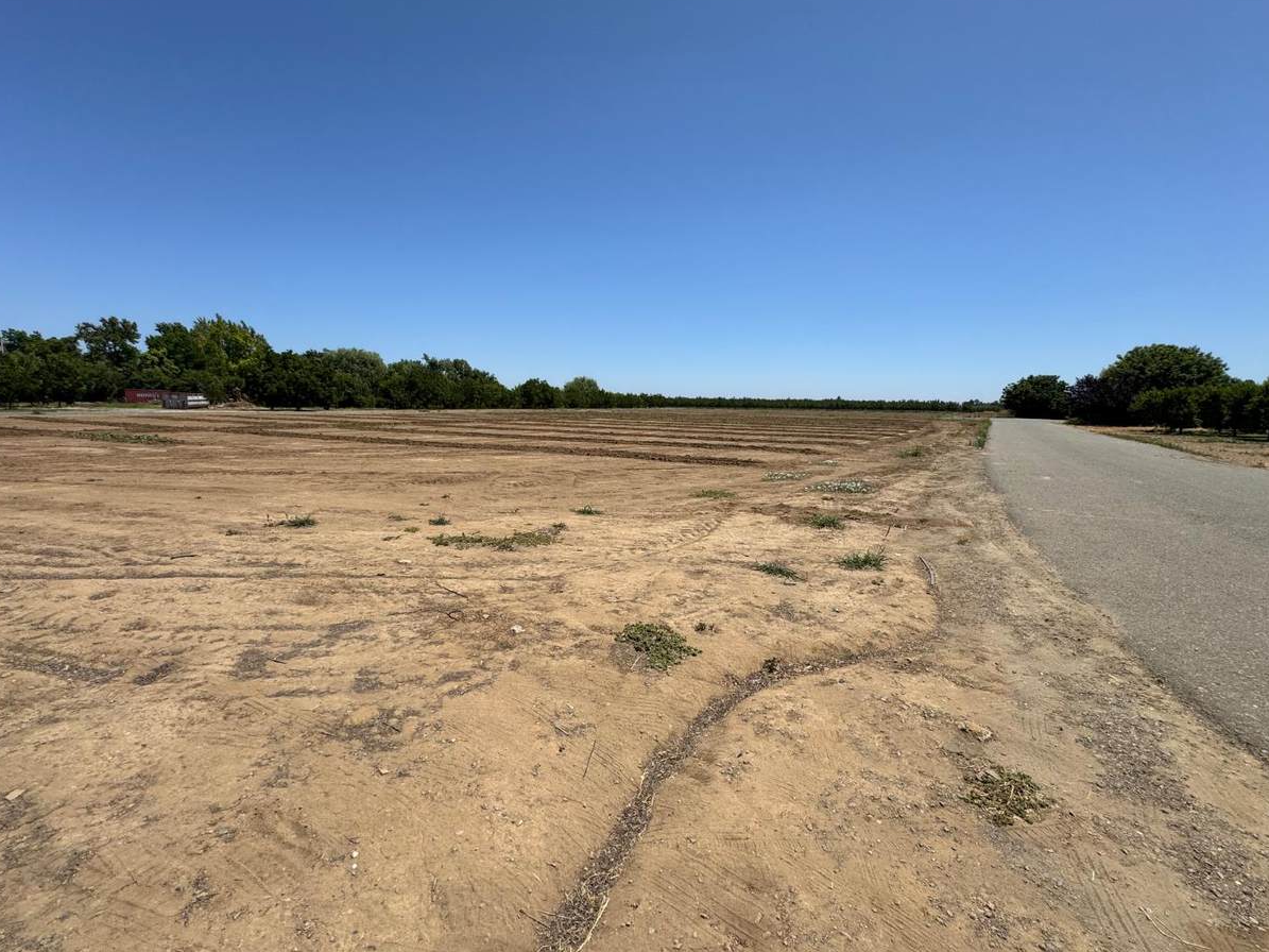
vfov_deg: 81.7
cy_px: 460
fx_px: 550
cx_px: 634
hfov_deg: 98.2
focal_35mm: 15
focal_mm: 2.22
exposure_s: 1/2985
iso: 50
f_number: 2.2
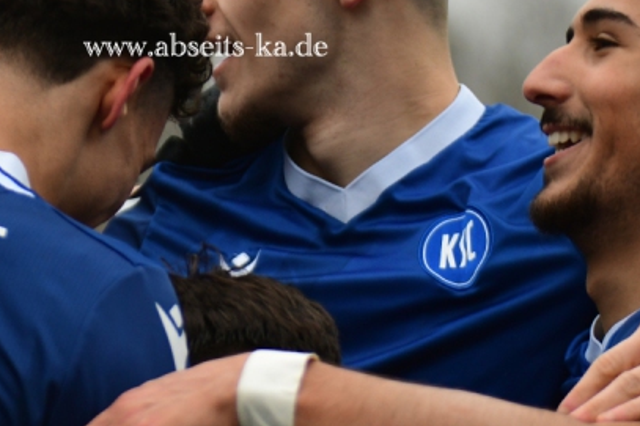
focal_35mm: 354
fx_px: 6290
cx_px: 209
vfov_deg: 3.9
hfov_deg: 5.8
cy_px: 15
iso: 1100
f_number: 2.8
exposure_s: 1/2000
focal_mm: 120
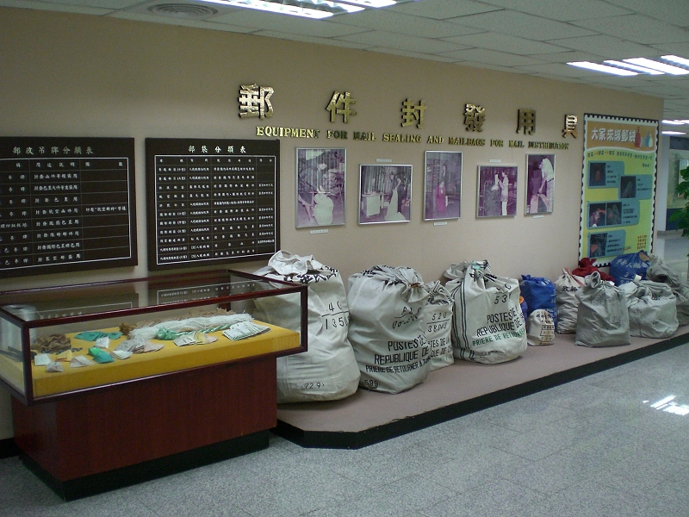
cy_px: 258
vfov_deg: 37.7
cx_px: 344
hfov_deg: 49.0
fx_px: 756
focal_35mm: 38
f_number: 3.1
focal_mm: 6.3
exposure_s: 1/60
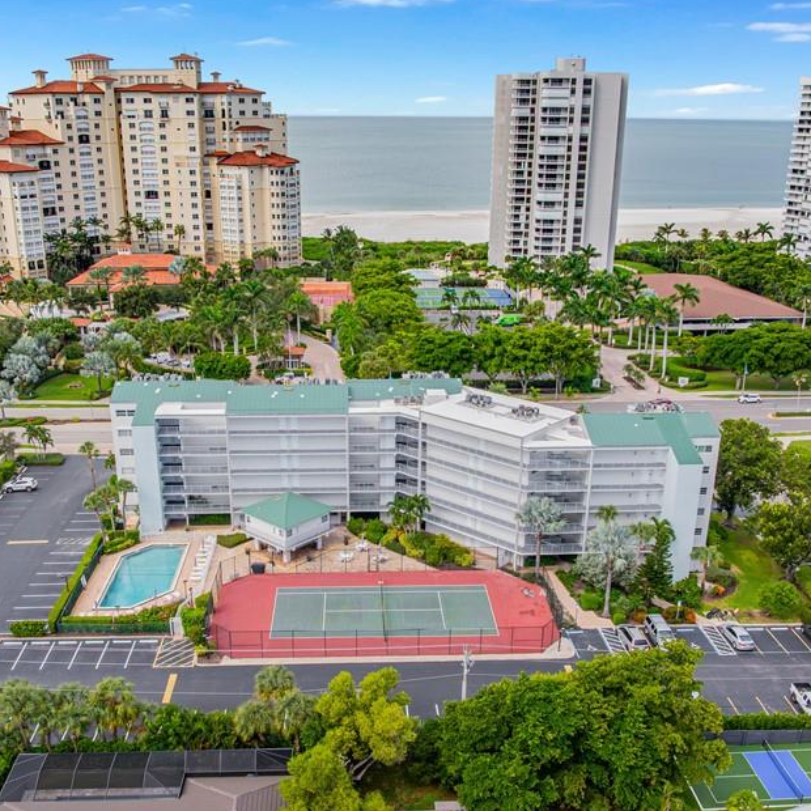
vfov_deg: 47.0
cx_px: 383
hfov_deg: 47.2
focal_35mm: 35
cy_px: 471
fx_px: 928
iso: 400
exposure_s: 1/100
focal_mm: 12.29
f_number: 4
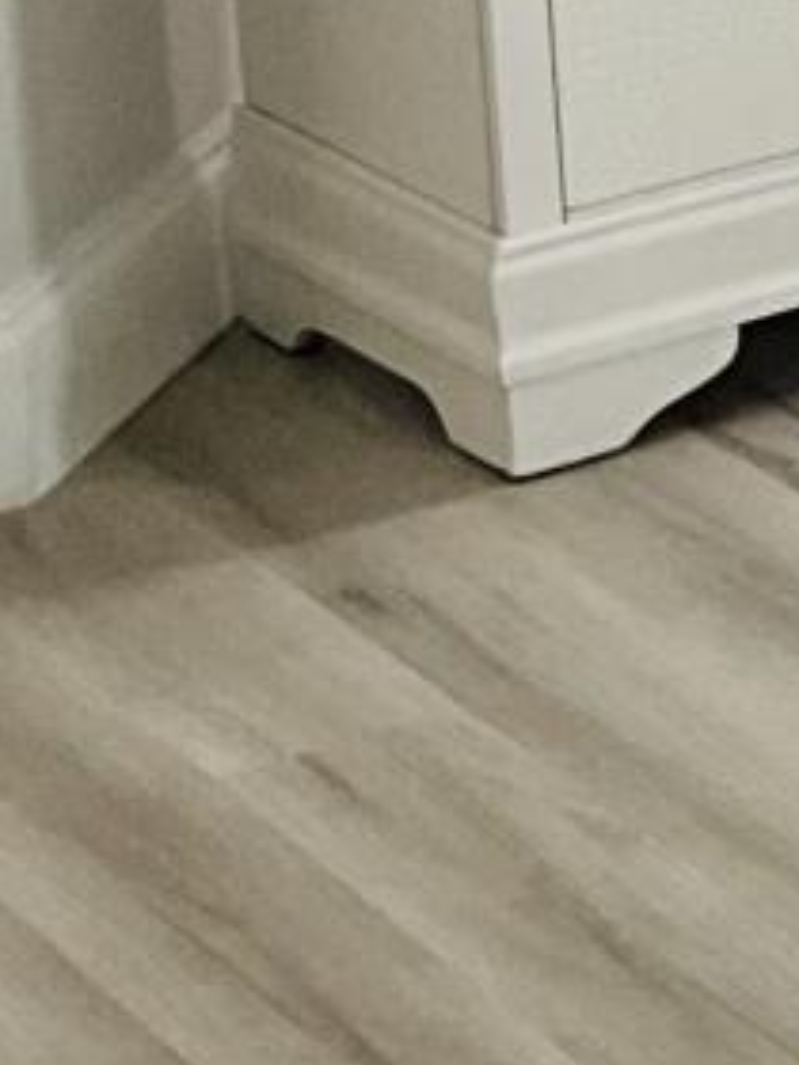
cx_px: 2789
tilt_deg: -8.7
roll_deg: -0.6
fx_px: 6371
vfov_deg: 9.1
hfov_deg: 6.3
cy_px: -871
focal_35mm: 207
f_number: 1.8
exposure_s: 1/60
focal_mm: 3
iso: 40
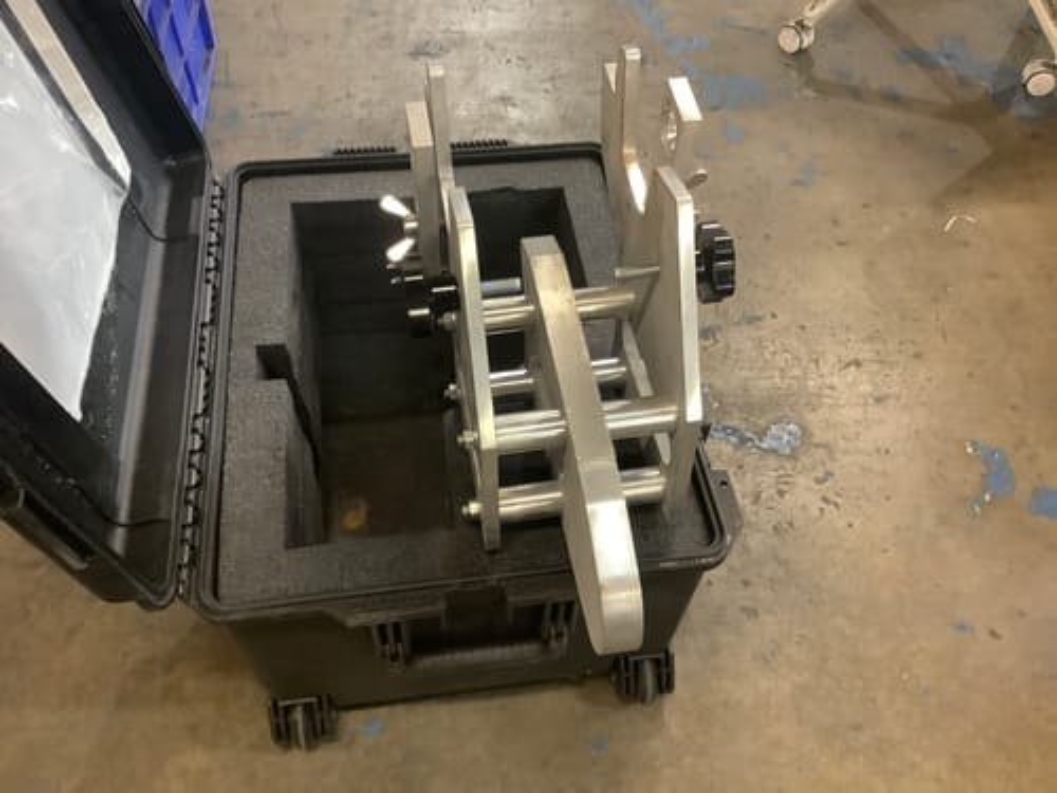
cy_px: 396
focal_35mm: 31
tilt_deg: -51.0
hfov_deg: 58.4
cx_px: 528
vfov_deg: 45.4
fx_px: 947
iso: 400
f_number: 2.4
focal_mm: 3.3
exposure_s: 1/25
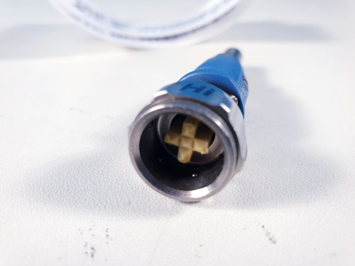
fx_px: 267
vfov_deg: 53.1
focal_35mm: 26
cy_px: 133
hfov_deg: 67.3
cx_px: 178
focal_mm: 4.3
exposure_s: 1/50
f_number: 2.4
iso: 125
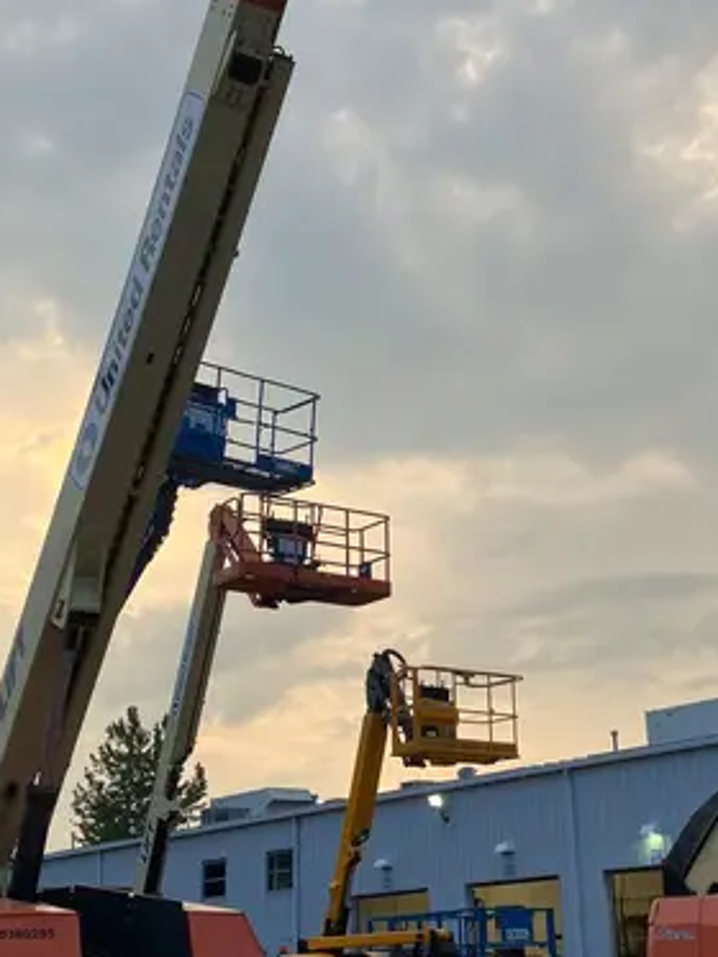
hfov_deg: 26.6
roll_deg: +0.9
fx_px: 1520
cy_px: 384
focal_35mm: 55
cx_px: 390
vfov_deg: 34.8
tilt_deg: +25.6
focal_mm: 3.99
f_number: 1.8
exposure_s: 1/121
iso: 25
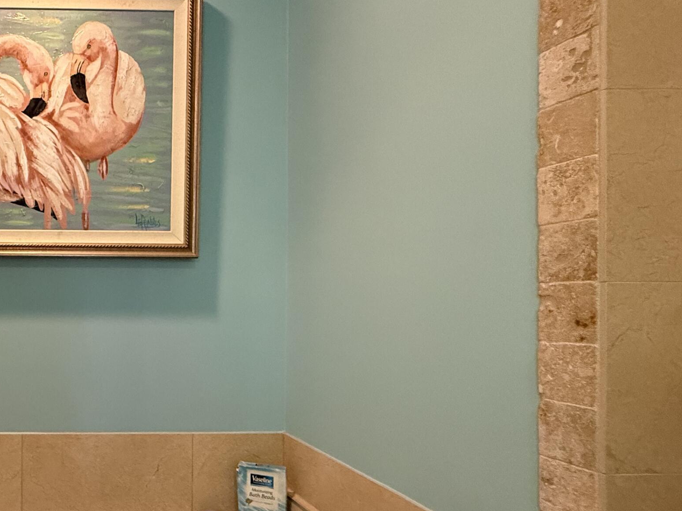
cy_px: 301
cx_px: 42
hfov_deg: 54.8
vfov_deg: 51.1
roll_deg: +0.2
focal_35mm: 27
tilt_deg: -0.2
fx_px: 532
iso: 500
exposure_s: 1/60
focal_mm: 2.22
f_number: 2.2
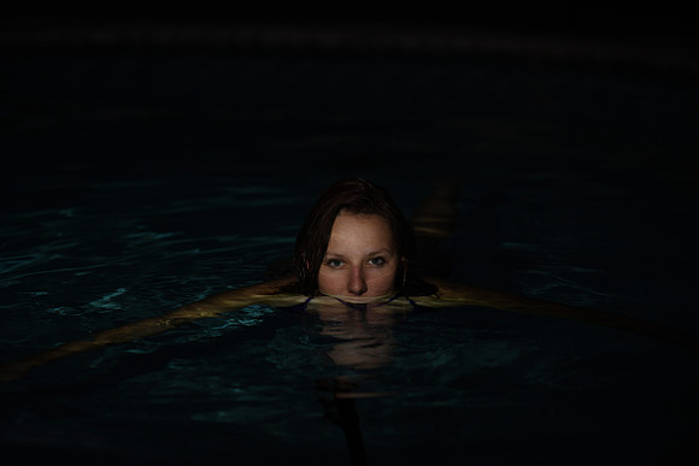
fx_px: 2253
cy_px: 233
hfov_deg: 17.6
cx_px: 350
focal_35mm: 116
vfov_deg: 11.8
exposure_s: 1/80
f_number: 2.8
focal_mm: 116
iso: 400
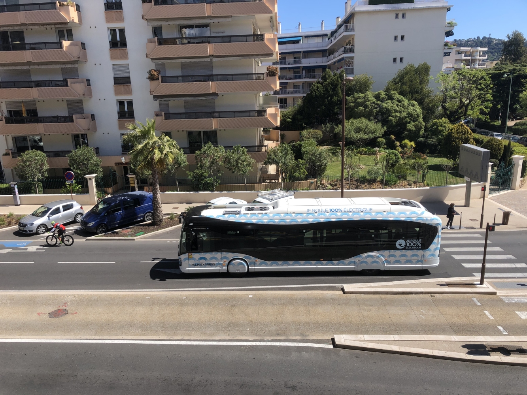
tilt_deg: -15.5
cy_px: 198
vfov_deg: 49.8
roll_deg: +1.7
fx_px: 426
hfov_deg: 63.4
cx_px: 264
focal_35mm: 28
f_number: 1.8
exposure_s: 1/1656
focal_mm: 4
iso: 20
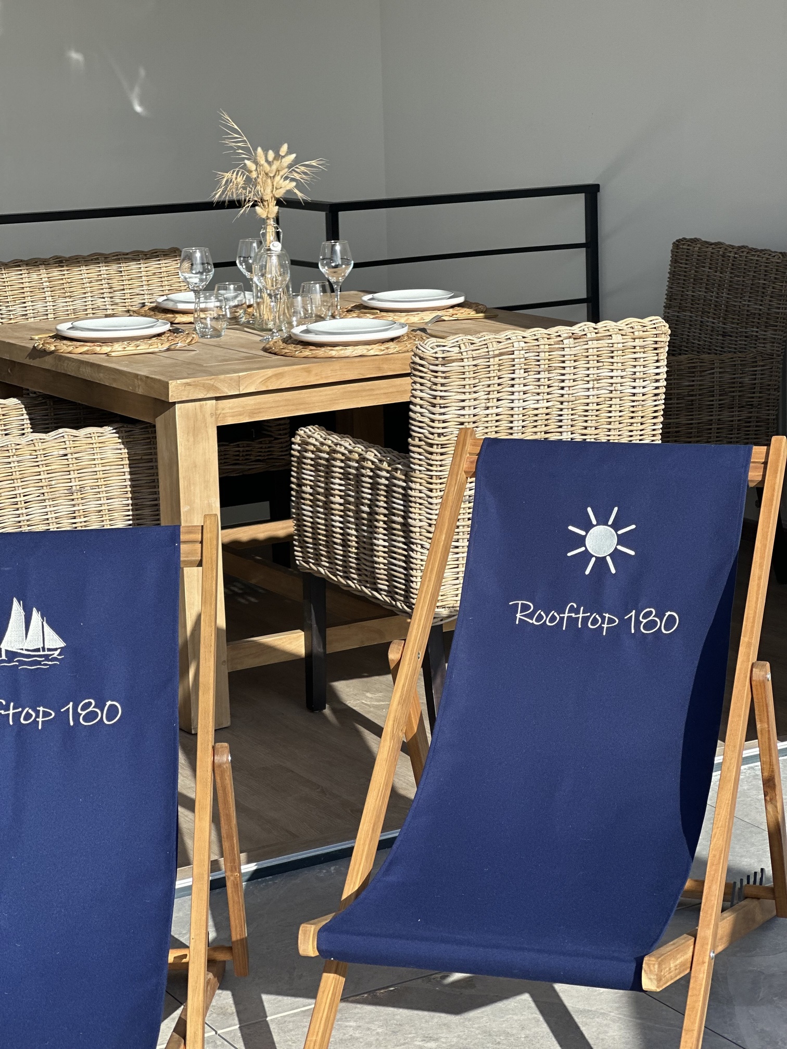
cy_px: 524
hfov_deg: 19.1
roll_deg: +1.3
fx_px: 2334
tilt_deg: -10.7
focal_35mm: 77
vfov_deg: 25.3
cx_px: 394
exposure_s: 1/479
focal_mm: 9
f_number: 2.8
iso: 32
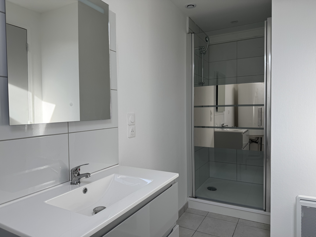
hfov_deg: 71.6
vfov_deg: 56.8
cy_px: 118
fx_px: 219
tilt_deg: -1.8
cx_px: 158
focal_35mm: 24
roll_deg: +1.3
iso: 64
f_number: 1.78
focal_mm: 6.76
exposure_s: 1/123
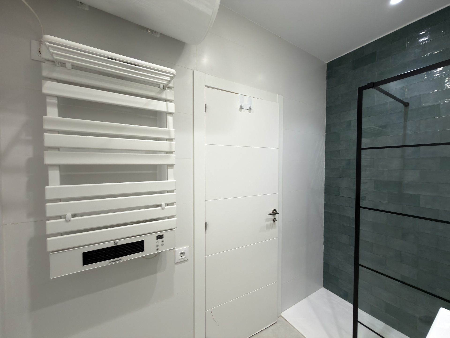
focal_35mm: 14
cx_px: 225
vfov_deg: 85.7
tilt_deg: -1.8
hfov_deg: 102.1
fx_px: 182
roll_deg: +0.1
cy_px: 169
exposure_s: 1/25
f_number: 2.2
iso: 50
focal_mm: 2.22
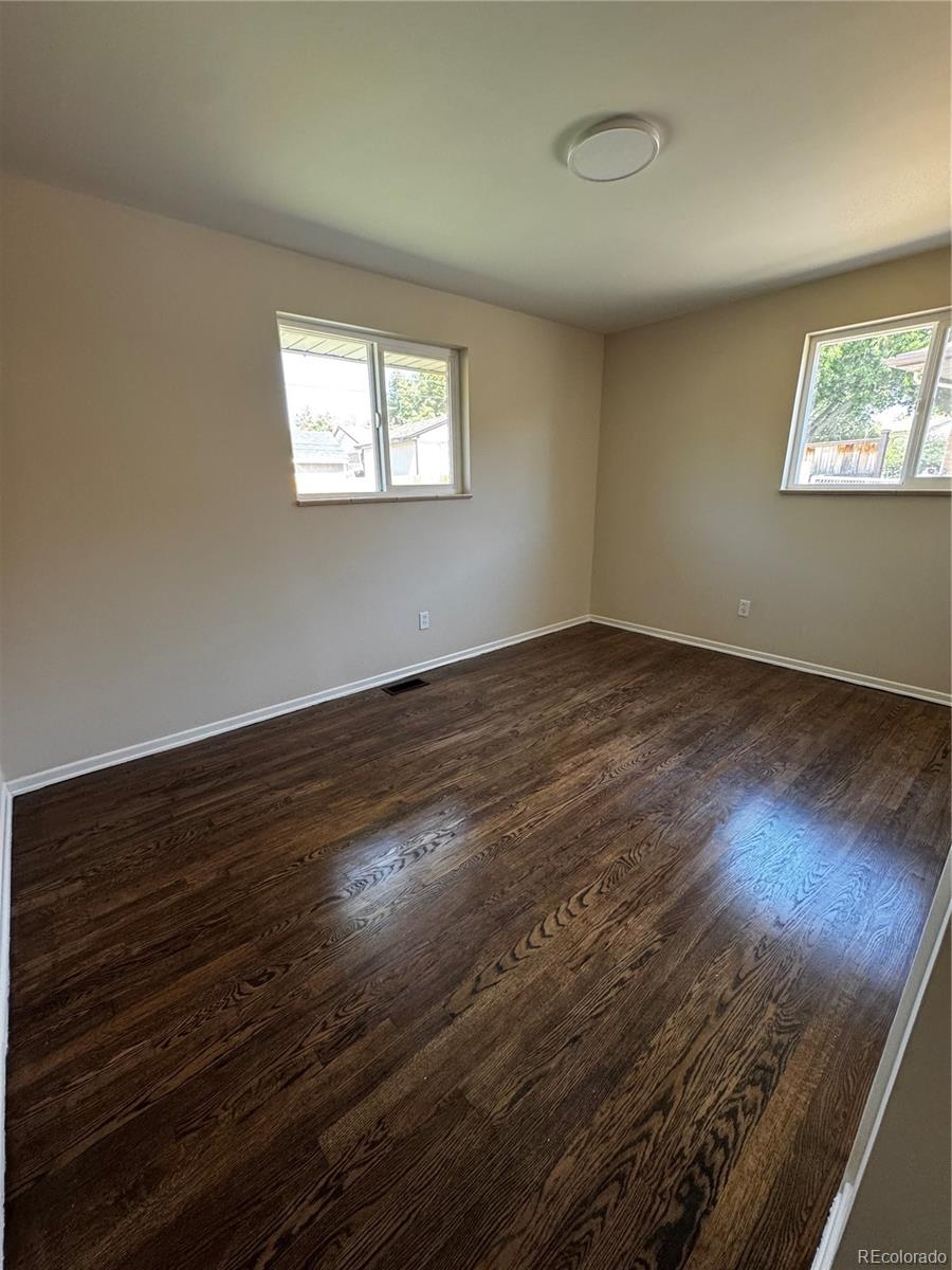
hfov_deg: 85.7
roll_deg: +0.4
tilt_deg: -16.4
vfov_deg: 102.1
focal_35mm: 14
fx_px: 513
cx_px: 476
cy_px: 635
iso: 250
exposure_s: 1/99
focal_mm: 2.22
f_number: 2.2
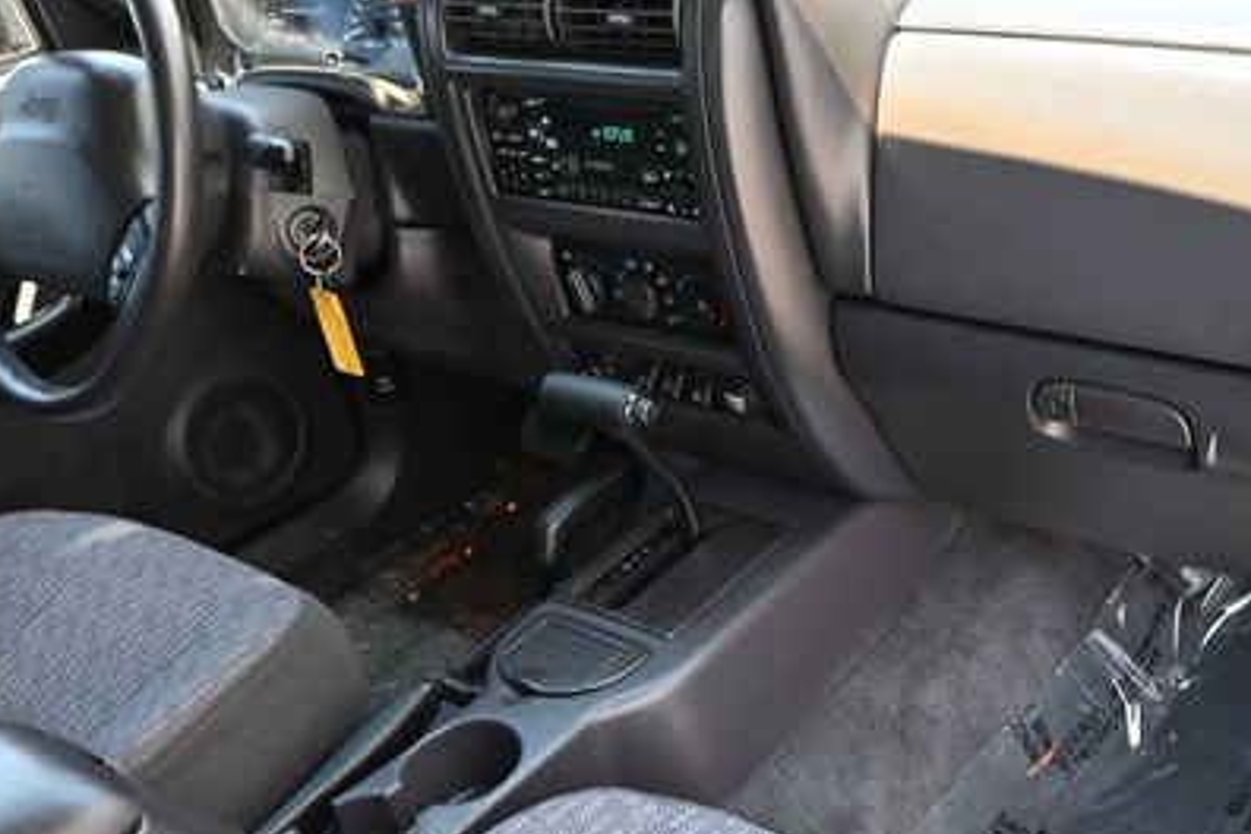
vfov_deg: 31.5
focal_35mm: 42
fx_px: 1473
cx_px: 825
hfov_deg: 45.4
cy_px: 518
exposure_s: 1/125
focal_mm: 17.5
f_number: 3.5
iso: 640
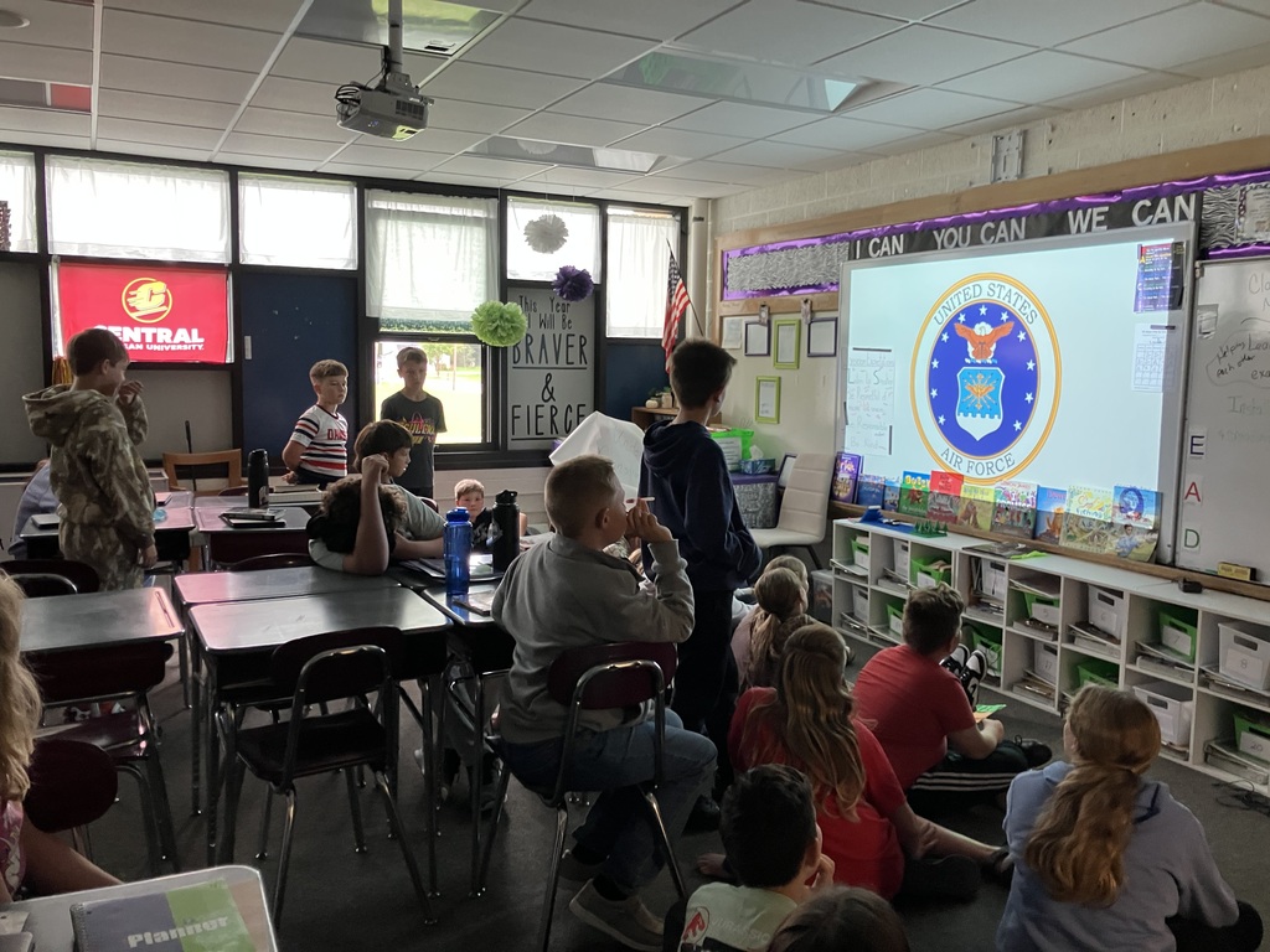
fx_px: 1027
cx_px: 635
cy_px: 476
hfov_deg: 63.4
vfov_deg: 49.7
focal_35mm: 28
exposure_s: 1/60
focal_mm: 3.99
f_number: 1.8
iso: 160
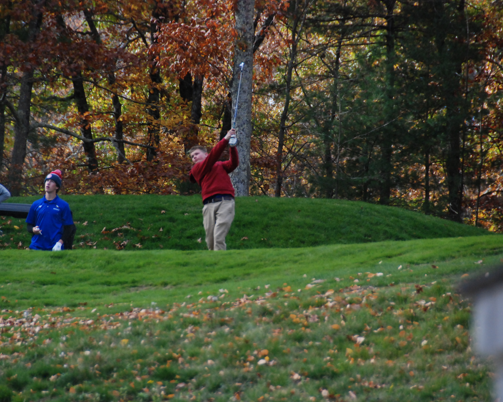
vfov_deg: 4.6
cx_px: 212
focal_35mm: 338
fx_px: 5032
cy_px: 201
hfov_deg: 5.7
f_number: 5.6
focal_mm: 200
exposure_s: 1/800
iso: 800
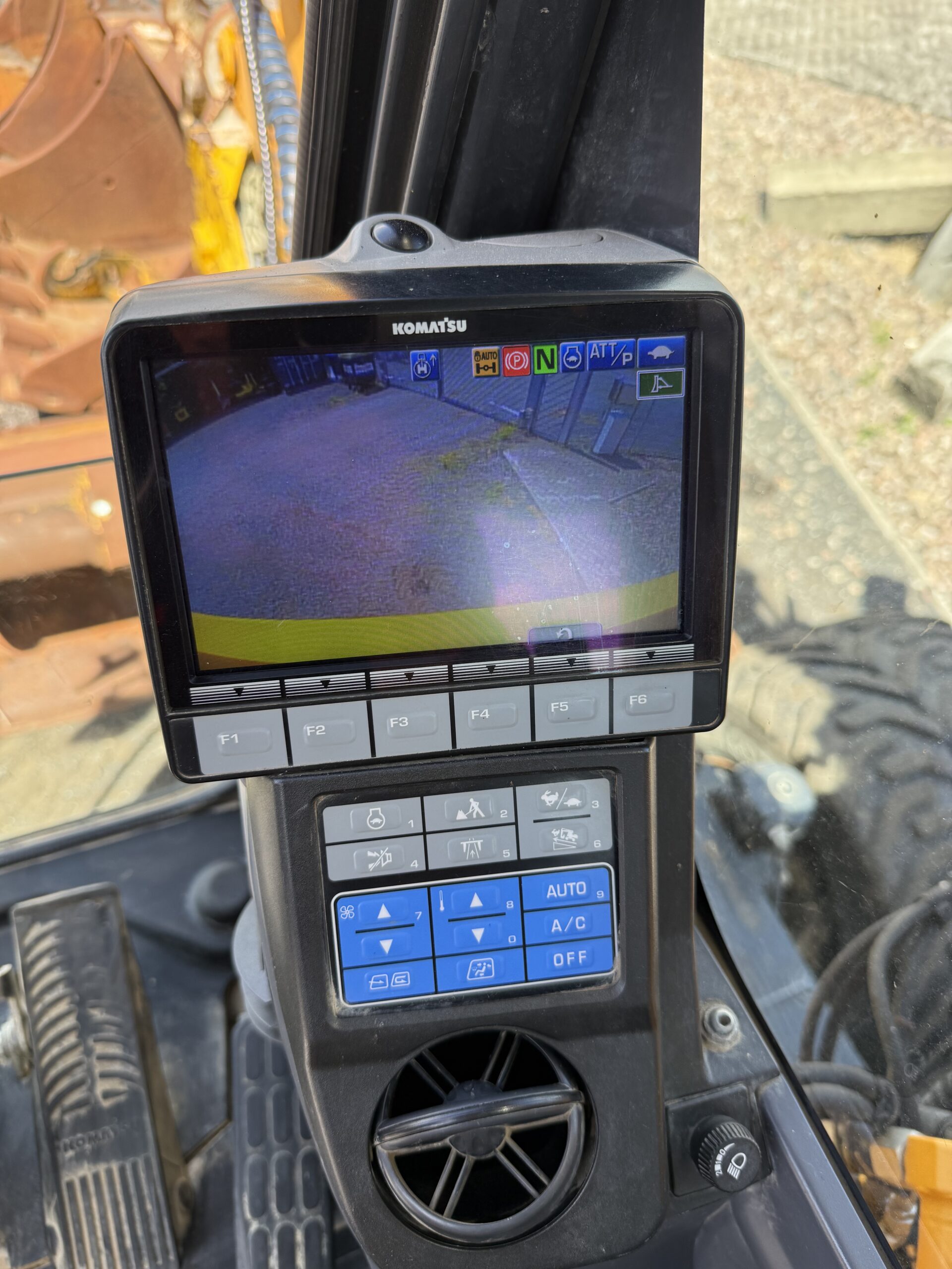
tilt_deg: -52.7
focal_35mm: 24
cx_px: 476
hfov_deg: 56.8
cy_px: 634
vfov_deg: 71.6
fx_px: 880
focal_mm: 6.76
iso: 100
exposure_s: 1/677
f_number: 1.78
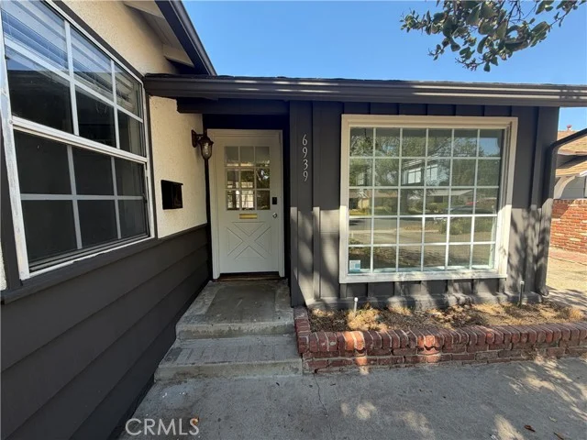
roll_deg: +0.5
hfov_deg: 102.1
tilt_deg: -4.4
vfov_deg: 85.7
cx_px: 294
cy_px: 220
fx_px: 237
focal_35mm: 14
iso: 40
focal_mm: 2.22
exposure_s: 1/170
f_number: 2.2
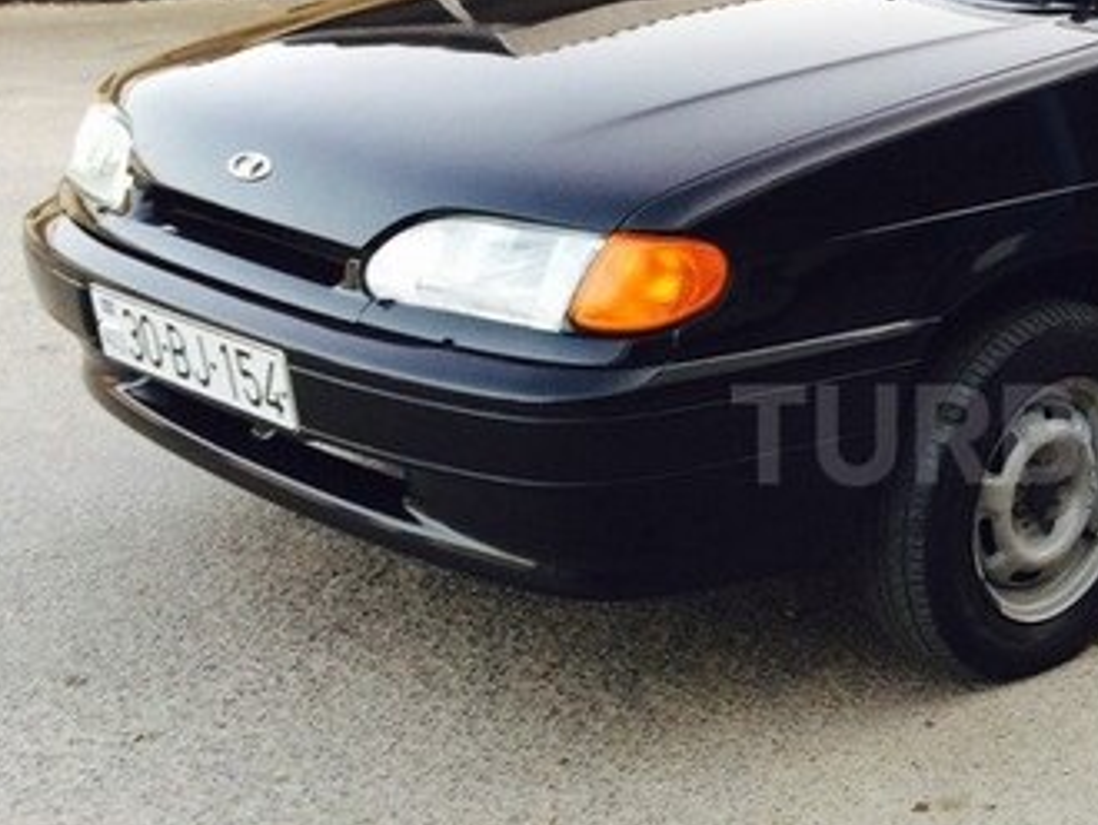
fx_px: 1841
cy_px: 434
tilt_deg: -17.0
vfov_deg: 25.3
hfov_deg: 31.0
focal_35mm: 58
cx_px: 1071
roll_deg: -2.0
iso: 64
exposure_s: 1/33
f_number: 2.2
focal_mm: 4.15
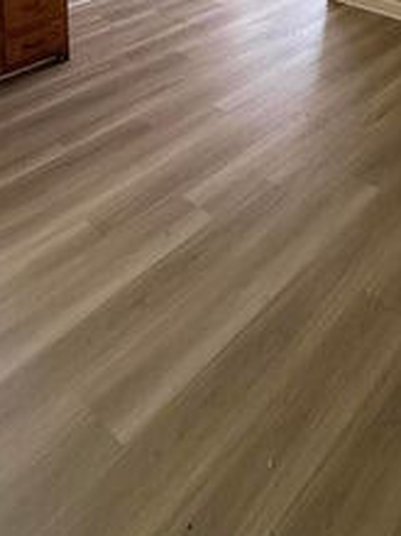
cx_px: 227
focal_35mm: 41
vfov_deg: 35.2
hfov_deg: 35.1
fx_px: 634
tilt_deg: -11.2
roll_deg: -1.7
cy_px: -120
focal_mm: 2.22
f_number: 2.2
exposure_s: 1/60
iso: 400
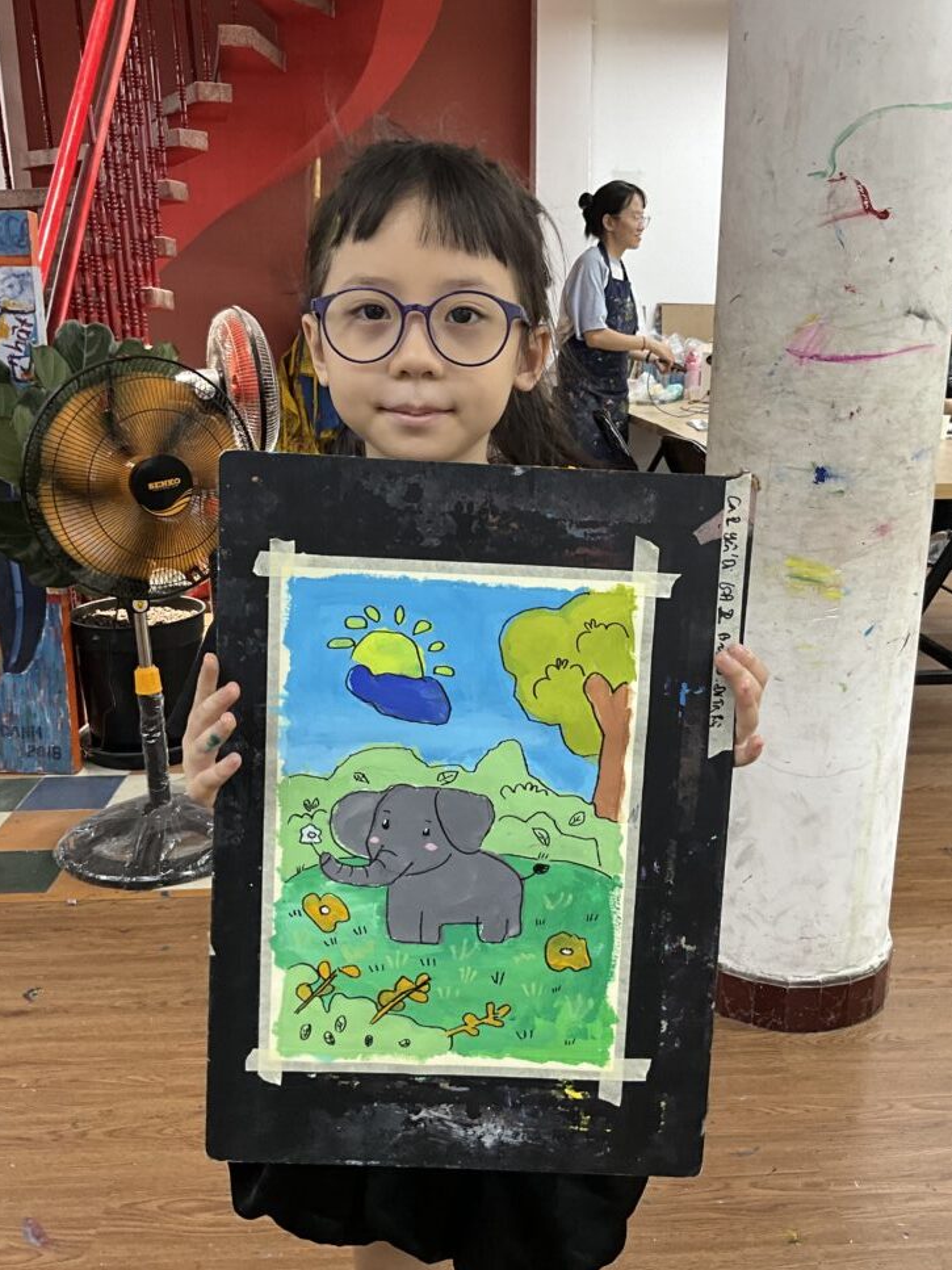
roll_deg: +0.0
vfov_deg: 60.0
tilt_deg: -17.3
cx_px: 487
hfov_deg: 46.8
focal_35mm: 30
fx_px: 1100
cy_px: 655
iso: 64
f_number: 1.8
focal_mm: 3
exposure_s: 1/114
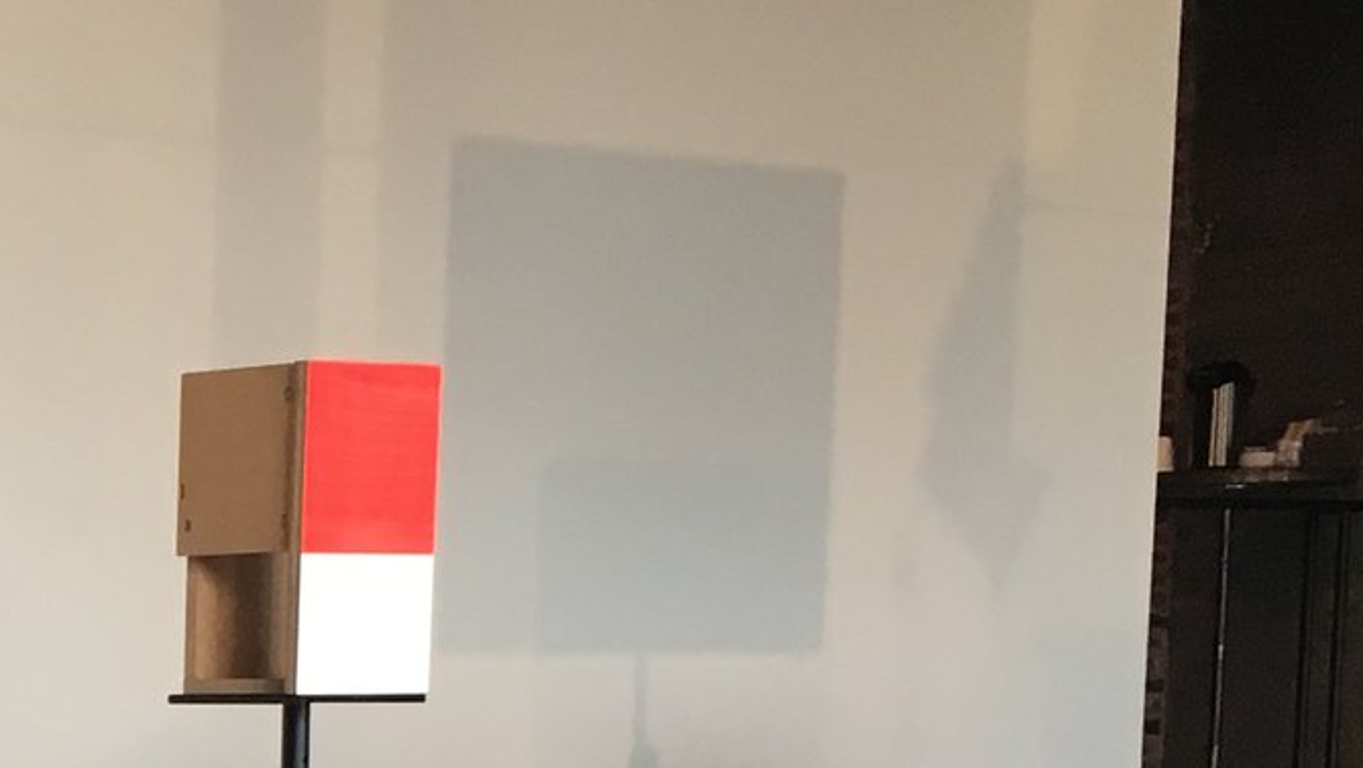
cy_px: 1362
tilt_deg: -7.4
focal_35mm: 118
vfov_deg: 9.8
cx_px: -609
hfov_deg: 16.7
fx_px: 4267
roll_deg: +0.7
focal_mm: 4.15
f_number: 2.2
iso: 25
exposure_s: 1/30
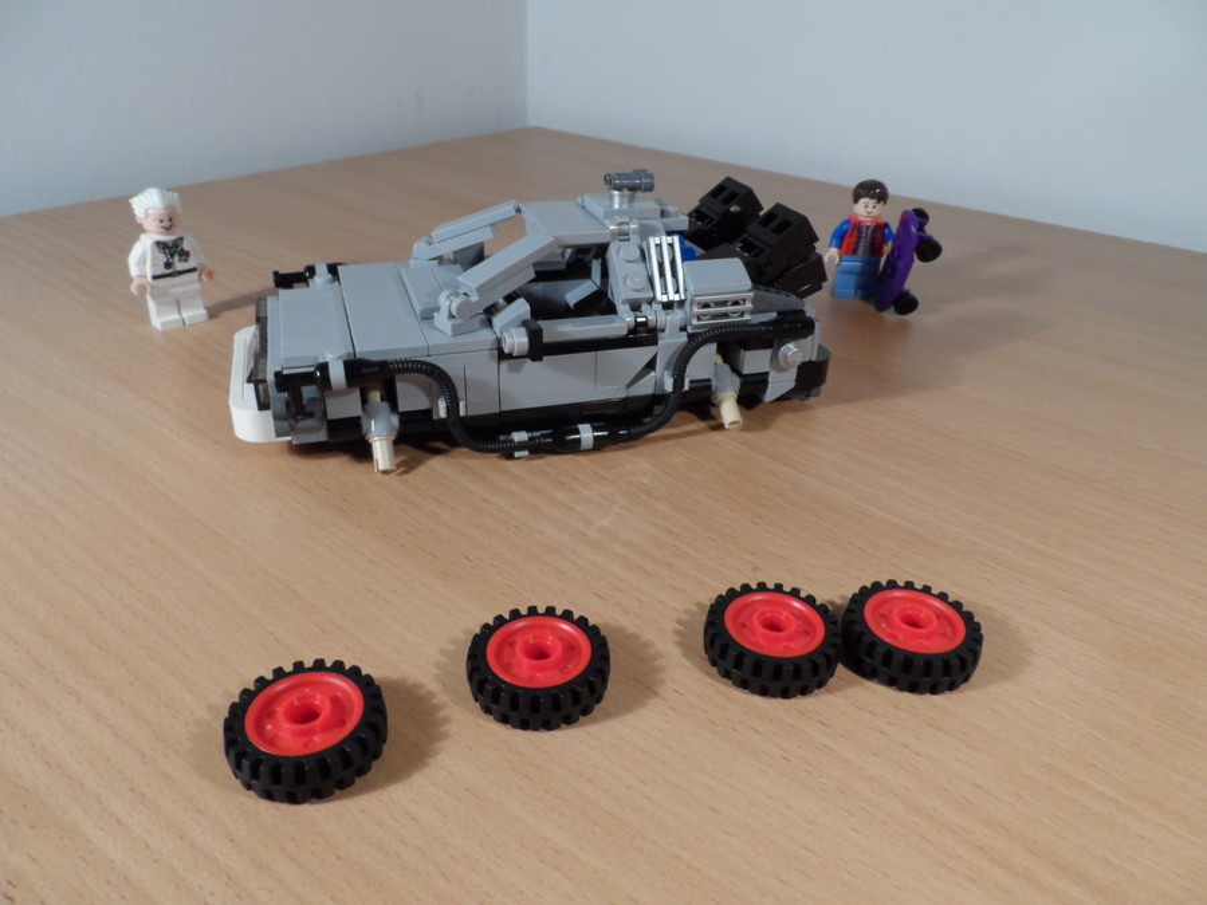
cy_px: 452
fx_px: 837
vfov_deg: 56.8
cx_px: 604
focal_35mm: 24
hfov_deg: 71.6
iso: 200
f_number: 3.2
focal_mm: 4
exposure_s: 1/45
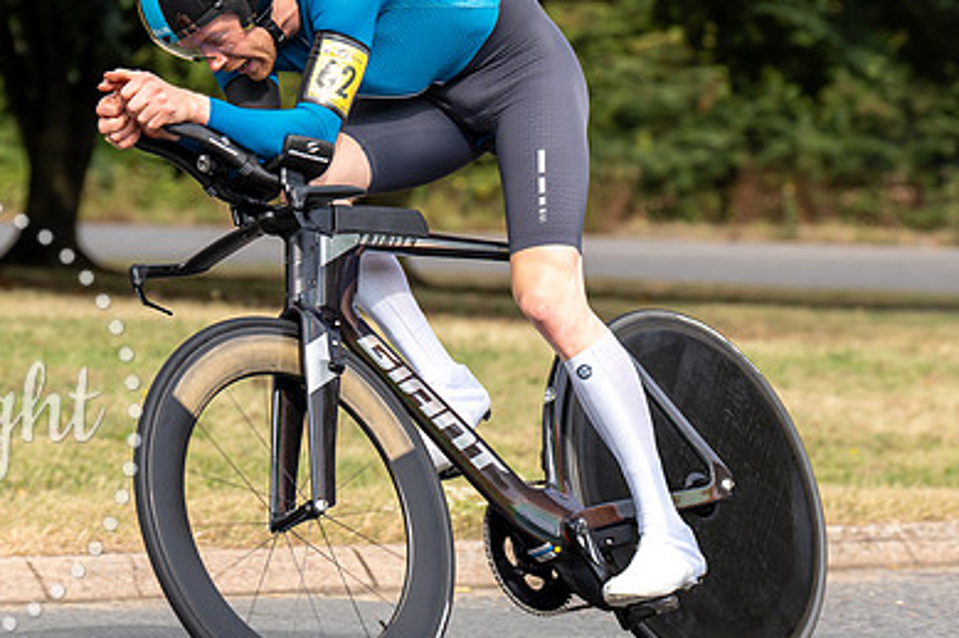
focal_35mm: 238
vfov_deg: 5.8
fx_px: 6337
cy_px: 202
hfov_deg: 8.7
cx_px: 508
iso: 125
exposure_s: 1/1000
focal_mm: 111
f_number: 4
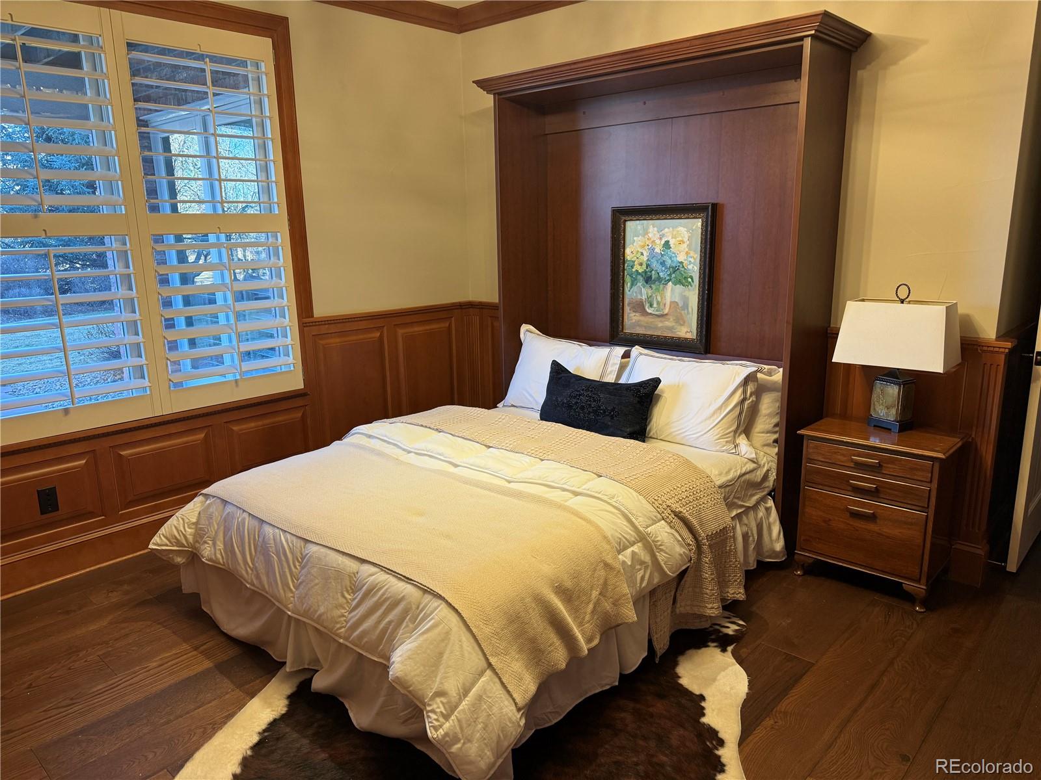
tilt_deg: -12.6
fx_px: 722
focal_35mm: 24
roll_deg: +1.3
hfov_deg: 71.6
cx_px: 520
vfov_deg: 56.8
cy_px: 390
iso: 200
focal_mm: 6.76
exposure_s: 1/120
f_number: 1.78
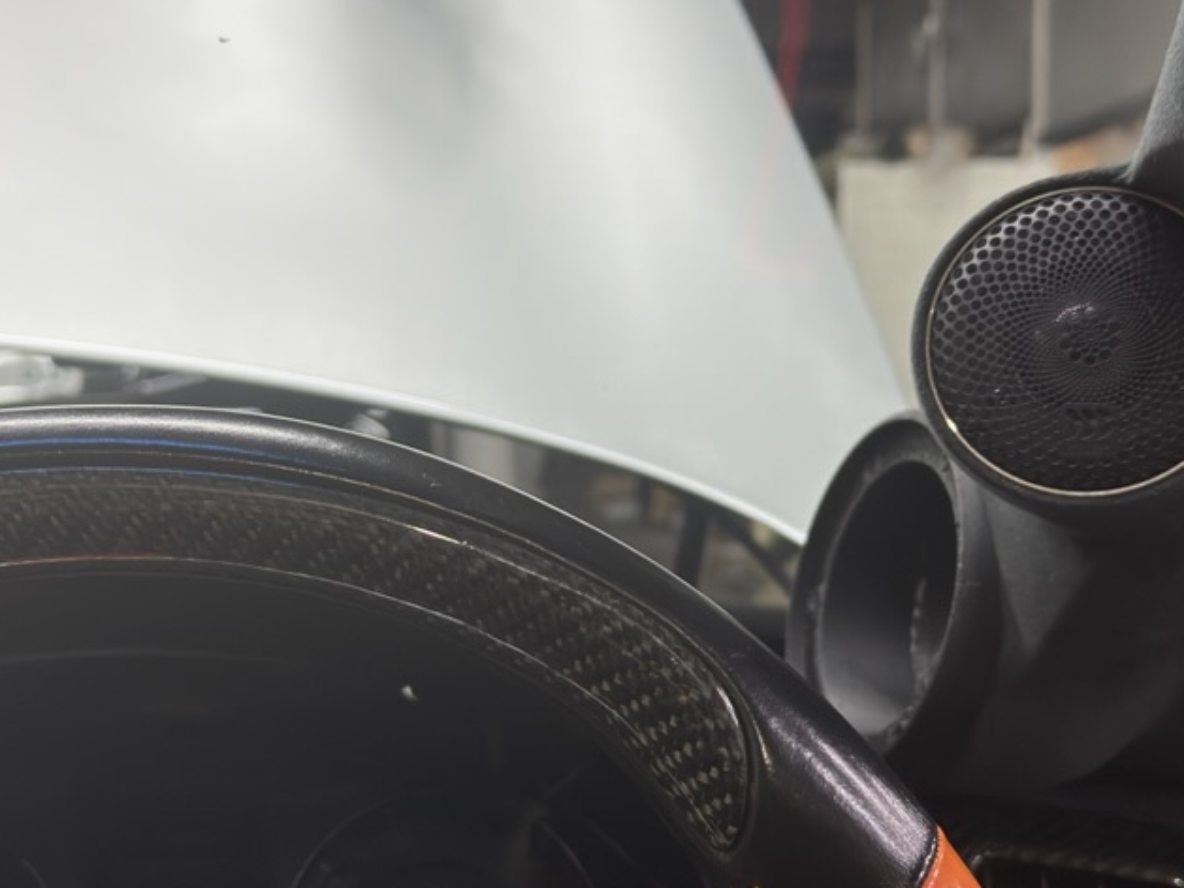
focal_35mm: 57
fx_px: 1950
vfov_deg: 25.6
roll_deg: +1.3
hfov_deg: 33.7
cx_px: 488
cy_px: 510
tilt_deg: -5.1
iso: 125
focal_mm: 6.76
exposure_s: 1/50
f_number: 1.78
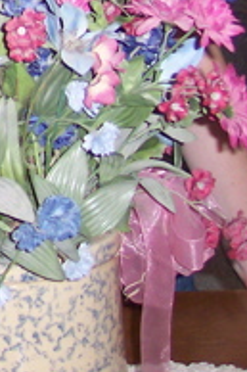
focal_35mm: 163
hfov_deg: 7.5
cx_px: -467
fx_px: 1680
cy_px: -147
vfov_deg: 12.1
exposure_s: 1/30
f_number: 2.8
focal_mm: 8
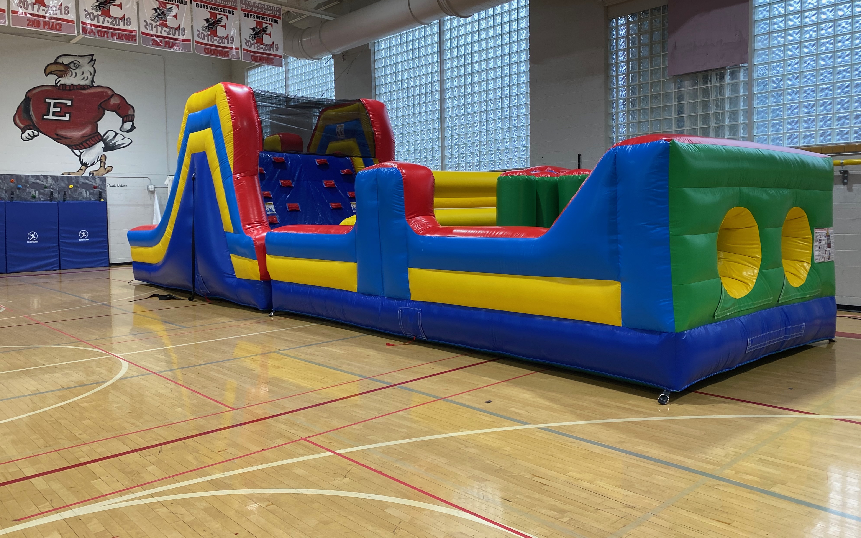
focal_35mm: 28
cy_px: 249
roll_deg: +0.9
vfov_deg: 44.5
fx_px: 657
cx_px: 426
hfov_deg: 66.5
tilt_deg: -1.8
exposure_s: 1/120
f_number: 1.8
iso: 100
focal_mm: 4.25
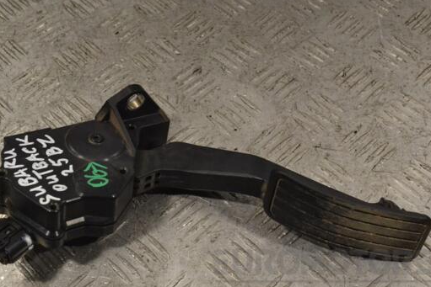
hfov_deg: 32.6
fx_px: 737
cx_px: 197
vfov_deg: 22.1
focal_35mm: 62
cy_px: 150
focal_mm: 35
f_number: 10
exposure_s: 1/400
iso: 3200
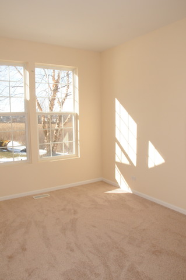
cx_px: 93
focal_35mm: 27
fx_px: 210
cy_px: 140
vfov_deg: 67.4
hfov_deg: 47.8
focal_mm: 18
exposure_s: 1/80
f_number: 20
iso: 1000
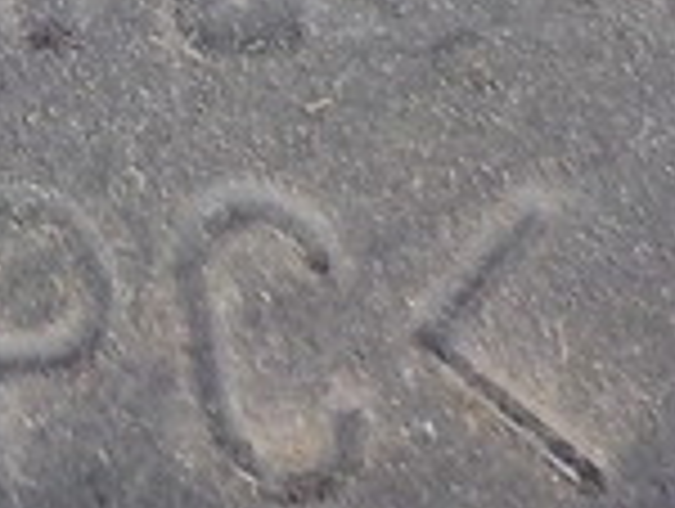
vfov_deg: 10.5
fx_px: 2500
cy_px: -562
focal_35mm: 128
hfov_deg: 13.5
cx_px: -598
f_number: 3.3
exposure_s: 1/20
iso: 400
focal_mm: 4.1
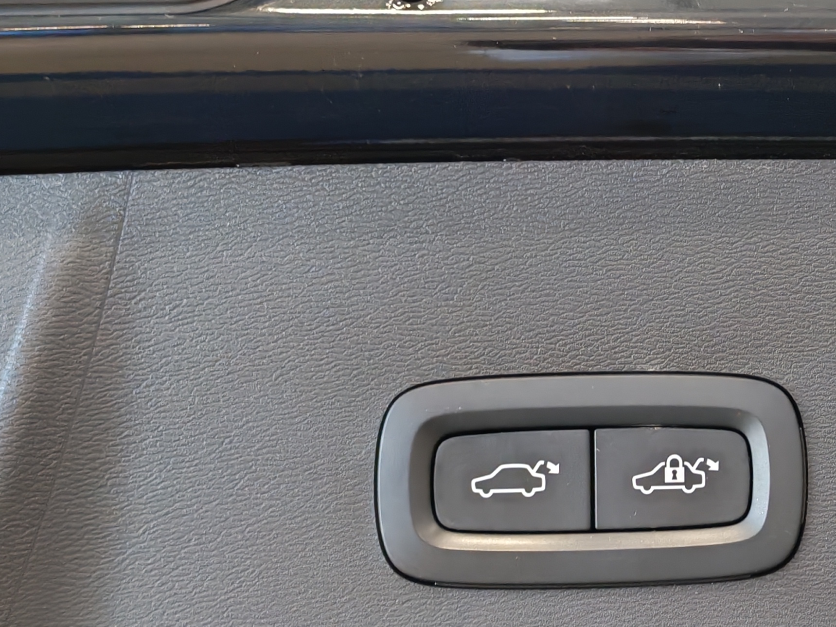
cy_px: 419
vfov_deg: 18.2
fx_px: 1956
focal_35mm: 81
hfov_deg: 22.9
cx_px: 883
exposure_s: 1/100
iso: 640
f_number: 1.9
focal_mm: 6.12
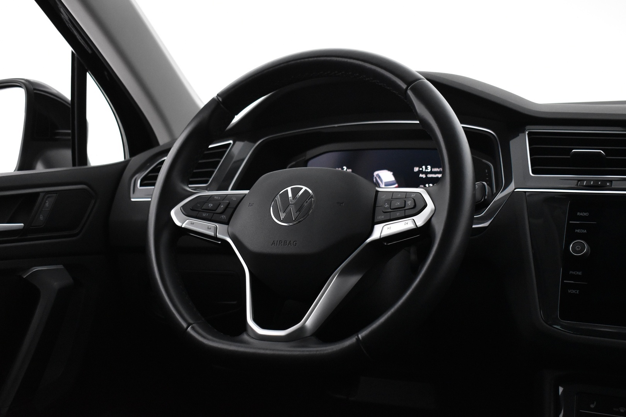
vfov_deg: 28.1
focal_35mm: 48
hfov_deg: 41.1
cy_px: 208
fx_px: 835
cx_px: 313
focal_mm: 32
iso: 3200
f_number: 4.5
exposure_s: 1/40
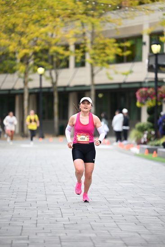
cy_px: 124
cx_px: 82
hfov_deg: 7.9
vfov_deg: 11.7
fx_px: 1202
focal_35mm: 175
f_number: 2.8
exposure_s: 1/2000
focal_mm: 175
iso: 640
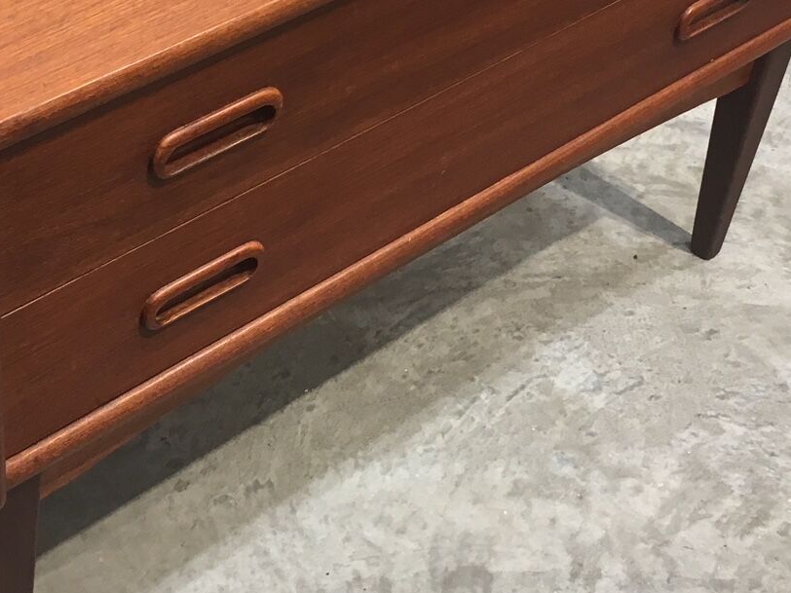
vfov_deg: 20.4
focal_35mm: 72
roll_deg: -2.0
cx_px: 194
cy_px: 253
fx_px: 1645
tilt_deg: -41.3
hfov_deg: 26.7
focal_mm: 4.15
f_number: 2.2
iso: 40
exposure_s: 1/33
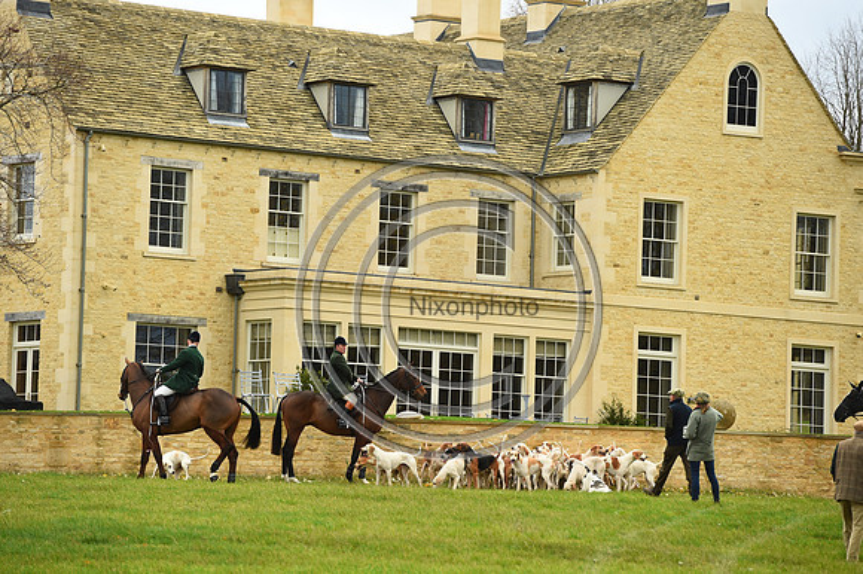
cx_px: 432
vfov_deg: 6.9
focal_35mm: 200
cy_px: 287
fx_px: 4792
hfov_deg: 10.3
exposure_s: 1/1250
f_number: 5.6
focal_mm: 200
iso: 1800
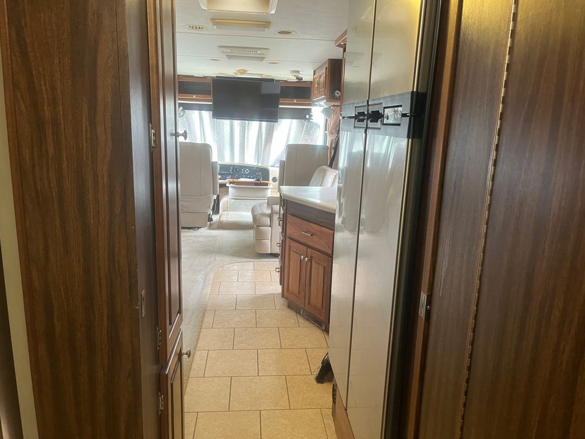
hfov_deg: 67.3
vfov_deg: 53.1
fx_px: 439
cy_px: 220
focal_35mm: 26
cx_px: 292
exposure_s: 1/60
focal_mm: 5.1
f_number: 1.6
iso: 250
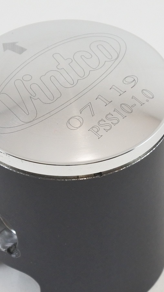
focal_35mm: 131
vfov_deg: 16.4
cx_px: 67
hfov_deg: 9.2
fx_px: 1014
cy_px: 153
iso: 500
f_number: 4.8
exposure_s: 1/125
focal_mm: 22.3
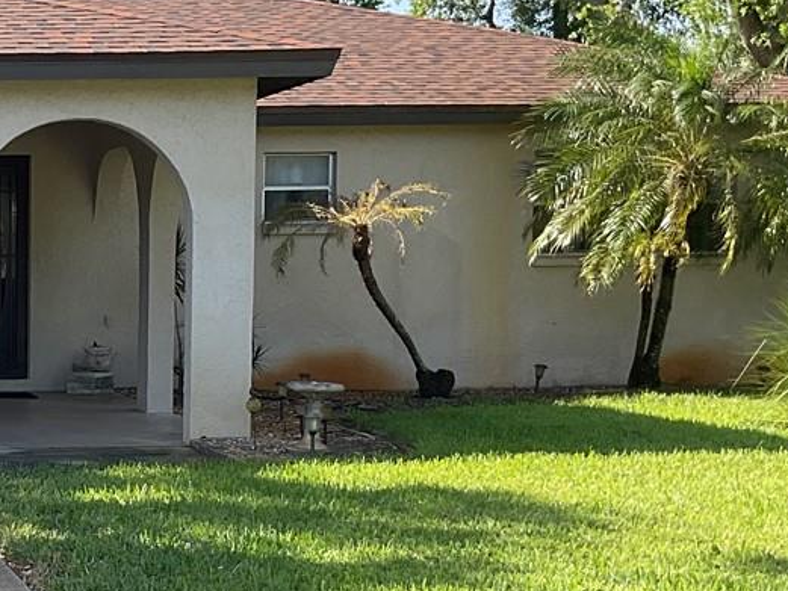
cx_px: -181
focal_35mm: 89
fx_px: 2026
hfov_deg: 20.4
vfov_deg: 16.5
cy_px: 441
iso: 16
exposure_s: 1/432
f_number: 1.8
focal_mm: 3
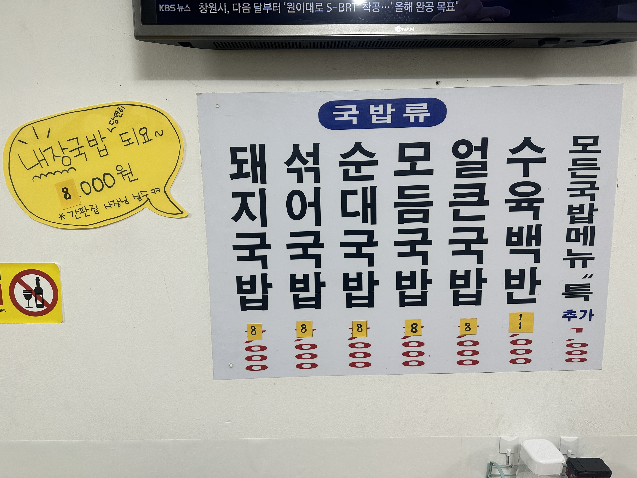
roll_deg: +1.1
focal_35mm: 24
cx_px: 318
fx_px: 442
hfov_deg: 71.6
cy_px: 239
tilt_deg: -8.2
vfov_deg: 56.8
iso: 80
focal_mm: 6.86
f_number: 1.78
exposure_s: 1/120
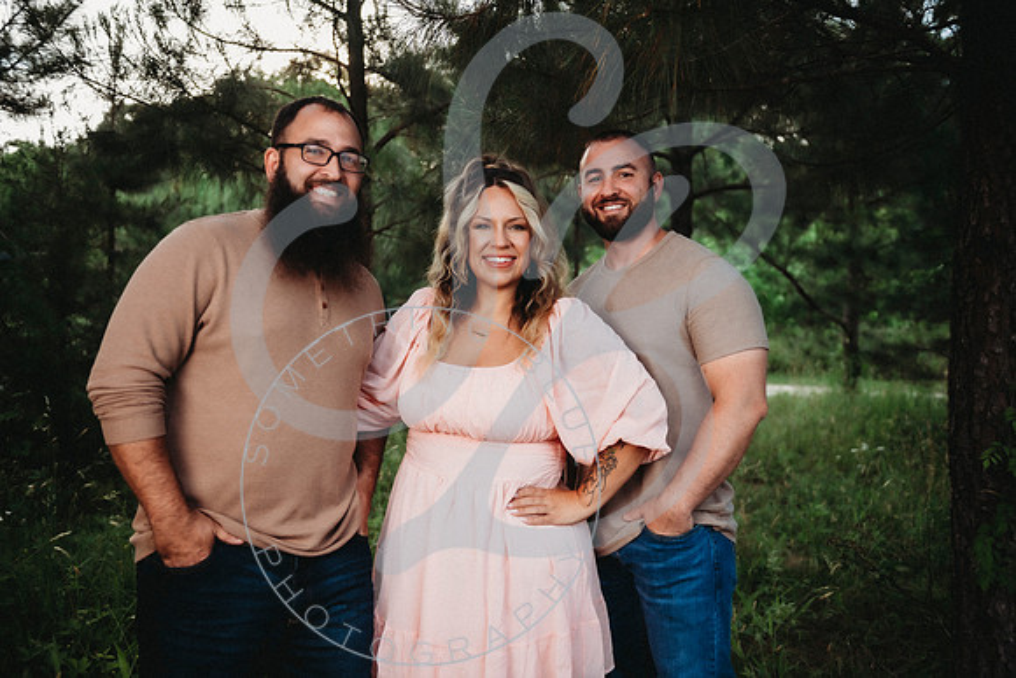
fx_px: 988
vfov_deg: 37.9
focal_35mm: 35
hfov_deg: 54.4
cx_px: 508
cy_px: 339
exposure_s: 1/200
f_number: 2.8
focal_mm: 35
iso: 100
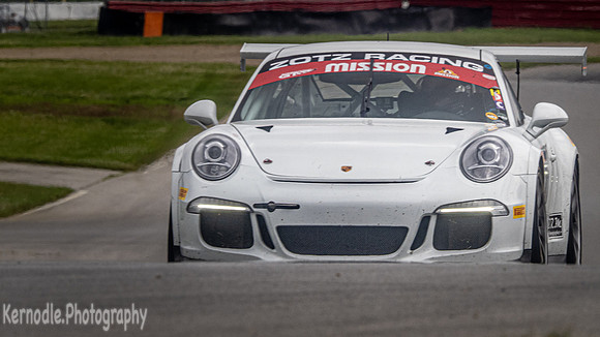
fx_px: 17040
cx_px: 351
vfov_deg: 1.1
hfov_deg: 2.0
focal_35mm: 1071
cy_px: 145
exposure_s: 1/320
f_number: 11
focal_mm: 420
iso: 320
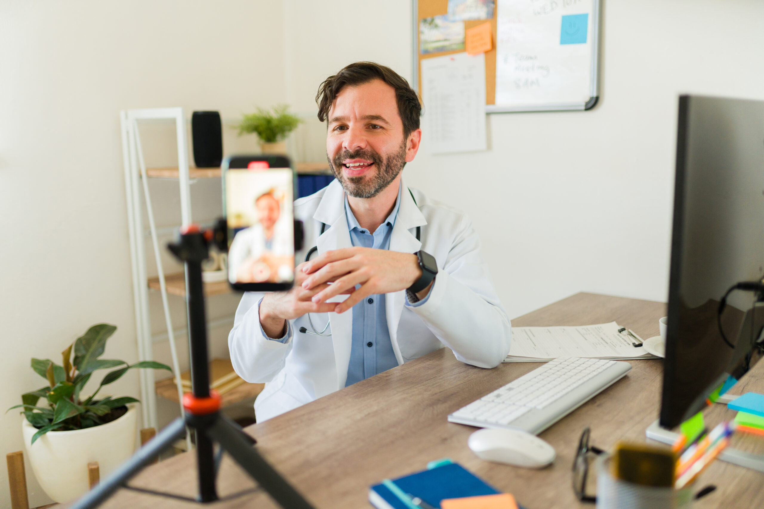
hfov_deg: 54.4
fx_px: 743
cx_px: 382
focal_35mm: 35
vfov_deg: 37.9
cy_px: 254
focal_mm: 35
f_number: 1.4
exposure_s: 1/160
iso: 800
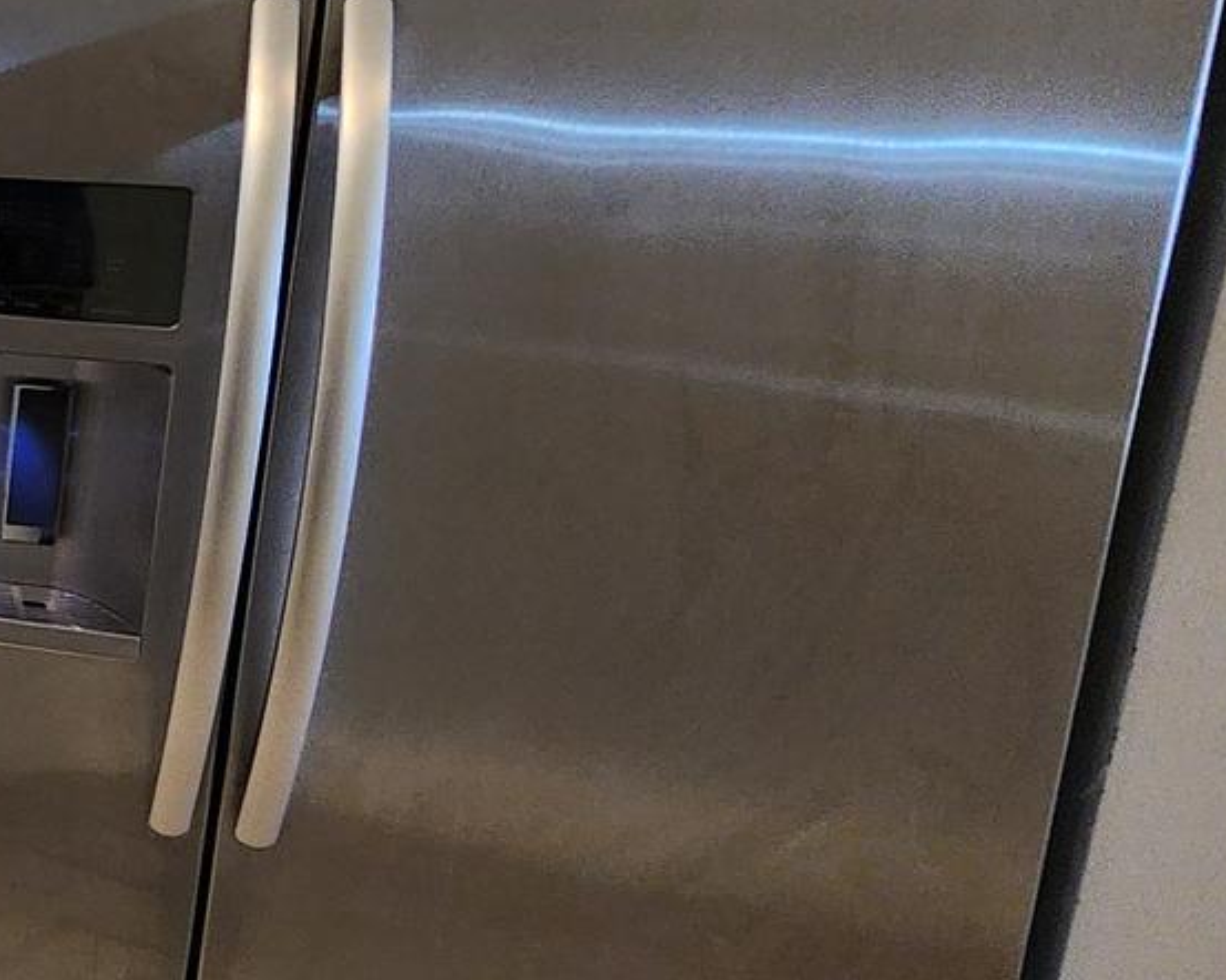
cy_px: 273
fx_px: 1705
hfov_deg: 22.4
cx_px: -984
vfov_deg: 31.6
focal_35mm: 47
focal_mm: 2.2
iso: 125
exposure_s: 1/60
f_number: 2.2
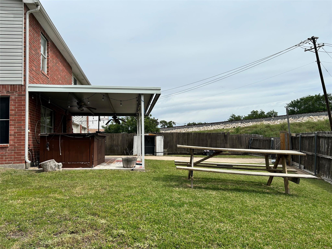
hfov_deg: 67.3
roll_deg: +1.6
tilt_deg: +5.0
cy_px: 124
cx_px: 166
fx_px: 249
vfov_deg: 53.1
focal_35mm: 26
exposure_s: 1/6579
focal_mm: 5.7
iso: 50
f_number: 1.5
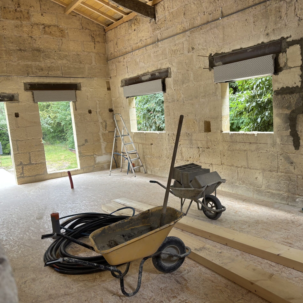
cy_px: 153
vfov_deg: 52.5
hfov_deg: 51.9
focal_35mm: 31
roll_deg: +3.4
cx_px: 192
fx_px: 307
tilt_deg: -8.6
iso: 40
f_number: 1.6
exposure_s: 1/121
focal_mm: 5.96
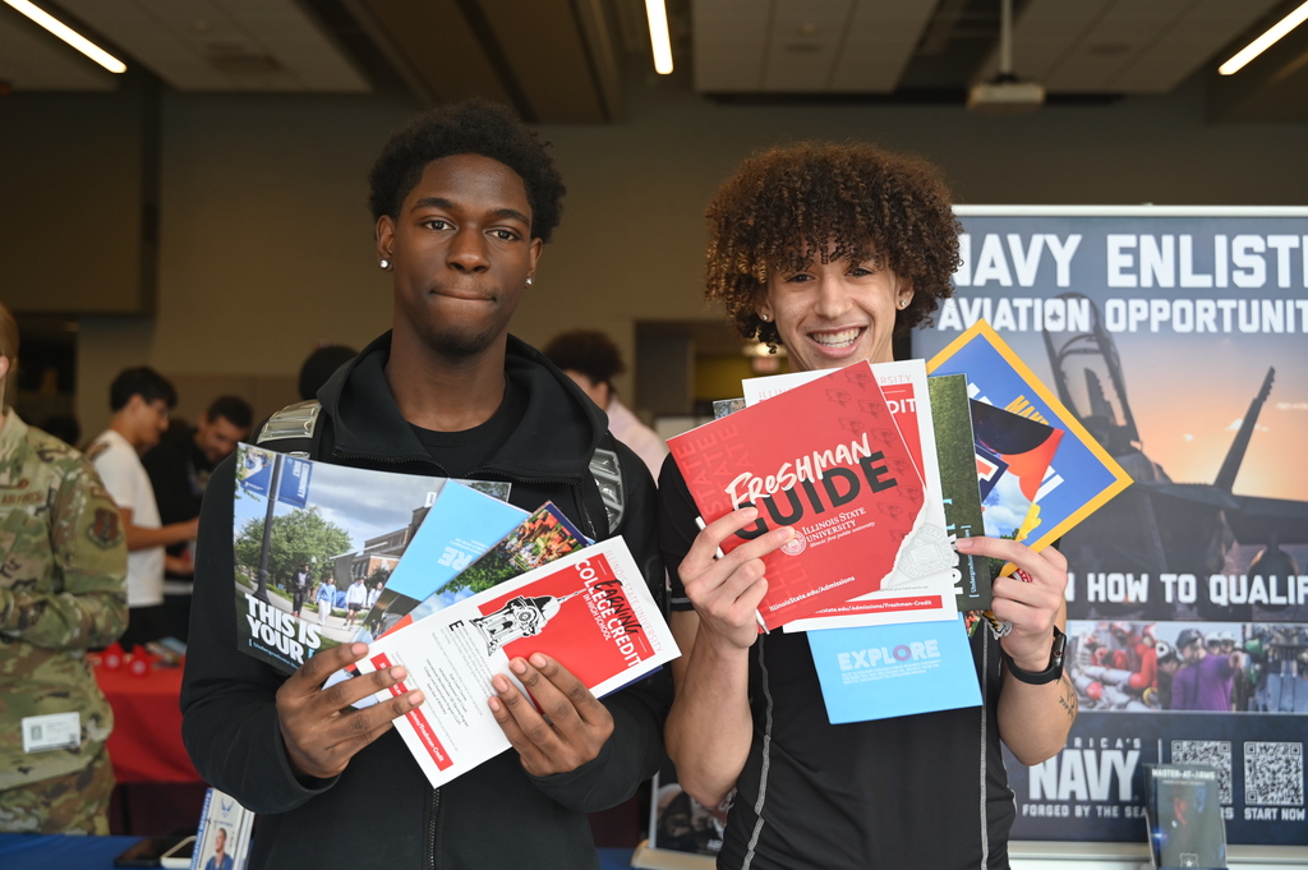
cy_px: 435
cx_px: 654
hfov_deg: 47.4
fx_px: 1488
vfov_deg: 32.6
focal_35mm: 41
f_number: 3.5
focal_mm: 41
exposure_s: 1/250
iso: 400
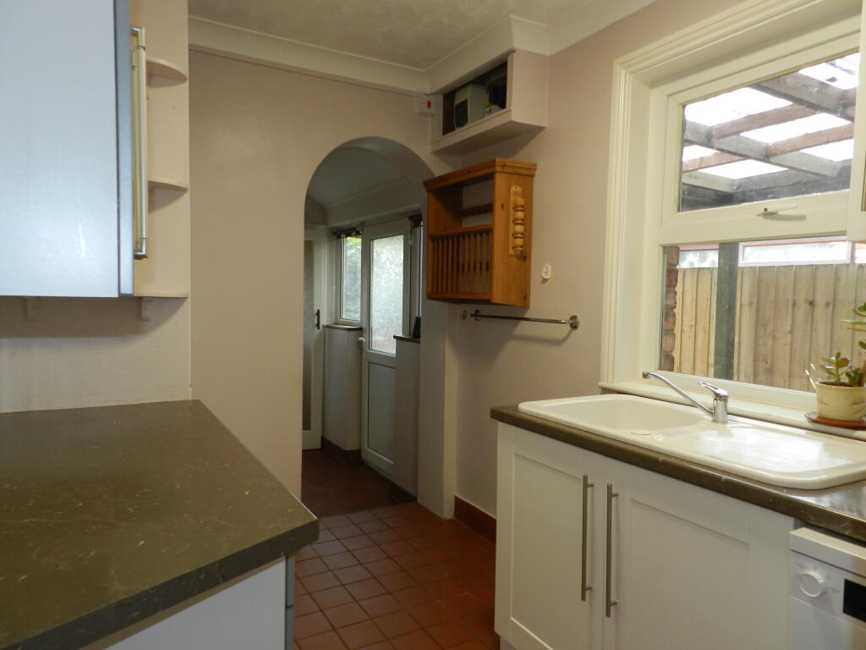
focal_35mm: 23
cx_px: 433
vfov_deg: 58.9
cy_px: 325
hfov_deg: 73.9
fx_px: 575
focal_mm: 4
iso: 200
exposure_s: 1/30
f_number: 3.4
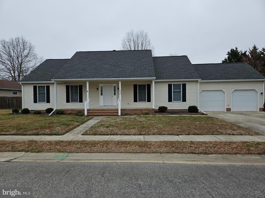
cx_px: 132
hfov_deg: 73.9
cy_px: 99
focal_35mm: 23
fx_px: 176
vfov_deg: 58.9
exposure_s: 1/2000
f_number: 1.8
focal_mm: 5.4
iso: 50
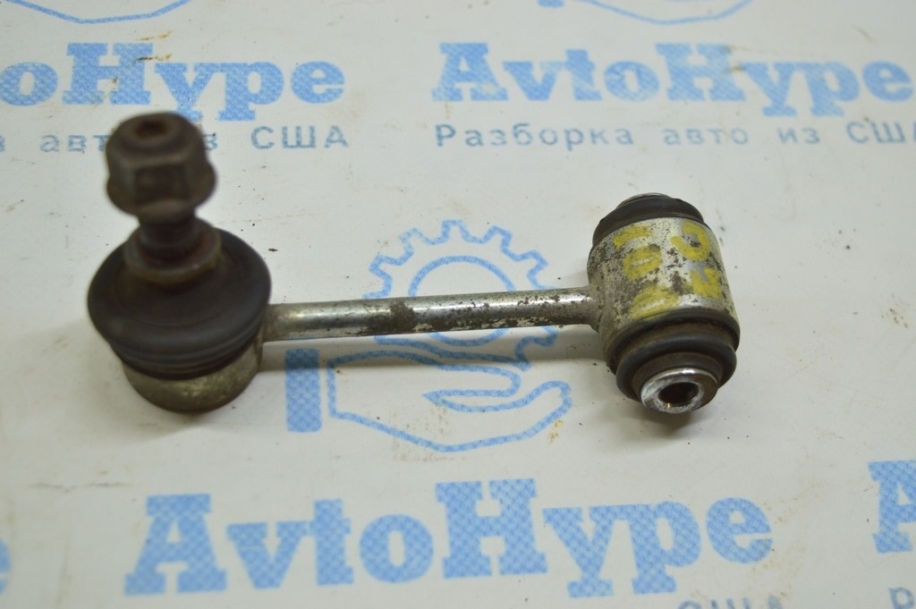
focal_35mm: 52
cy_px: 304
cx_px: 458
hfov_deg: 37.9
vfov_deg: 25.7
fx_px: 1335
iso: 400
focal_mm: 35
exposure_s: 1/60
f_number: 4.5
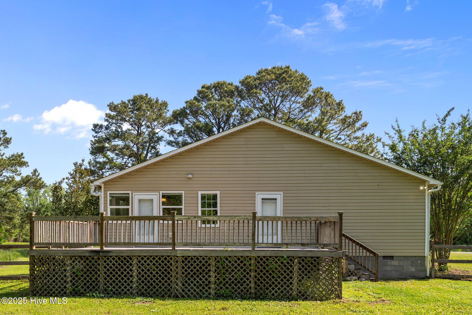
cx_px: 236
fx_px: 393
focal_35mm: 30
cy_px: 158
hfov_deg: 61.9
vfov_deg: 43.6
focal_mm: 30
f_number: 7.1
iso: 64
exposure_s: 1/125
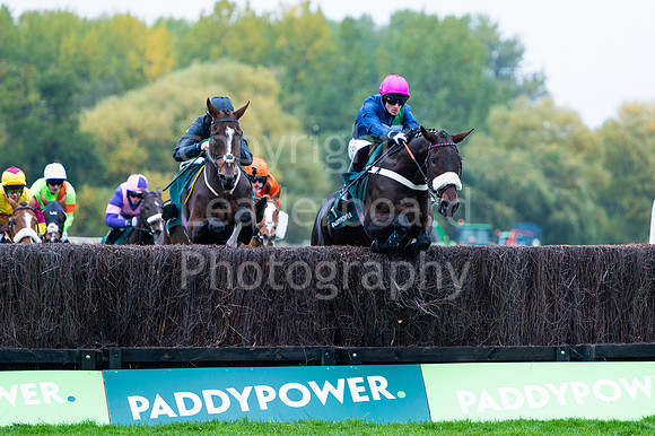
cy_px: 179
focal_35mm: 275
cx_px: 410
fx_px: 5005
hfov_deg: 7.5
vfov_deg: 5.0
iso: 500
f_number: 4
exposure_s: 1/1000
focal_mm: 220
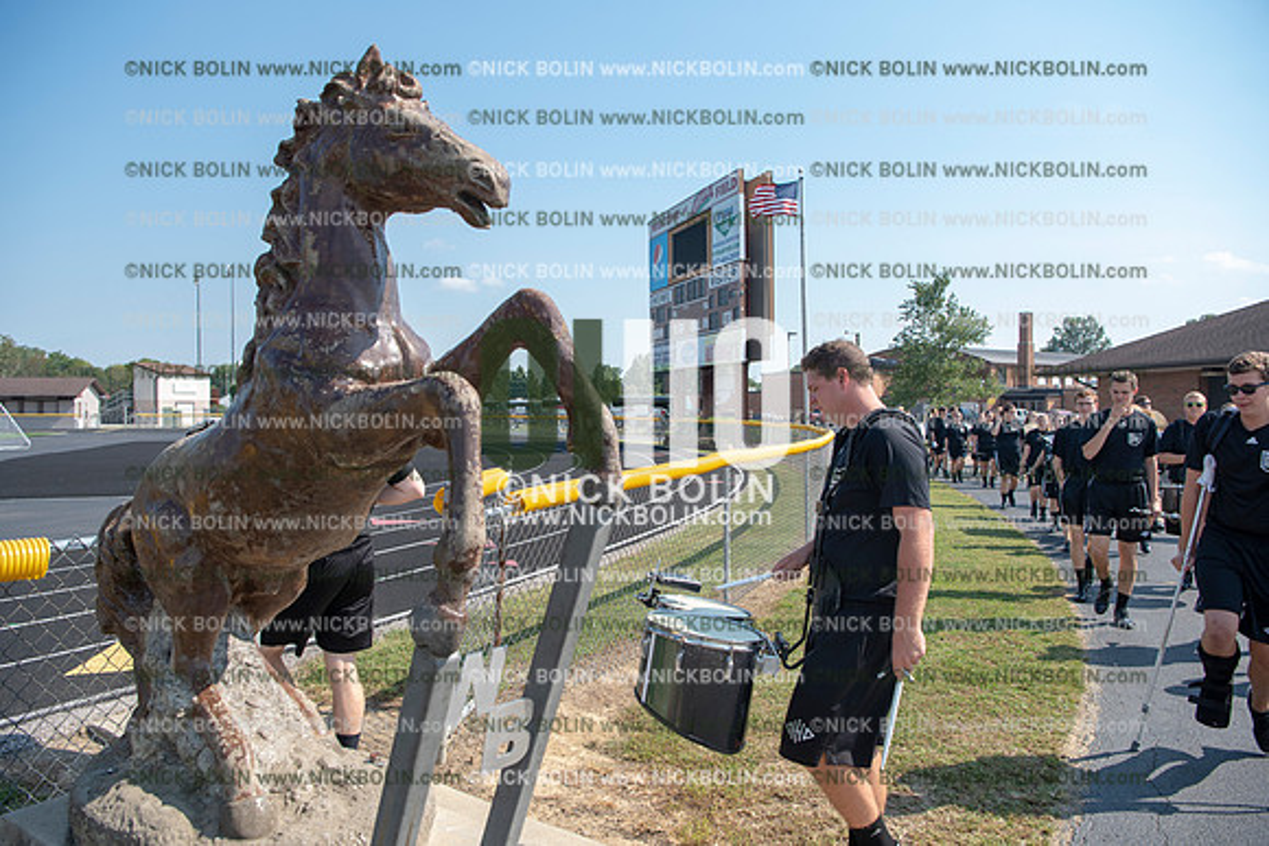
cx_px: 634
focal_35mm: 24
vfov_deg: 53.2
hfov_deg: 73.7
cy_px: 423
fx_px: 846
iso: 200
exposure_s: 1/640
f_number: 5.6
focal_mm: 24
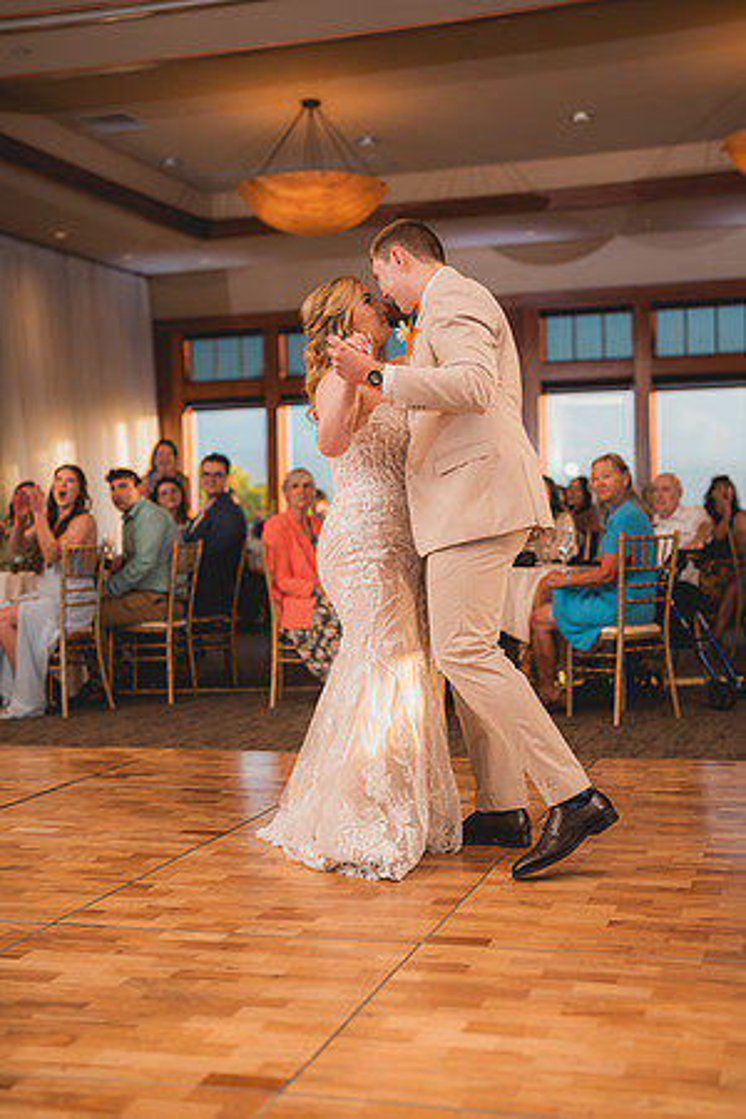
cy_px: 560
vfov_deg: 39.6
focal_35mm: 50
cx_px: 373
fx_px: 1554
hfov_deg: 27.0
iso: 125
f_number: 1.8
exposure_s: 1/250
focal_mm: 50
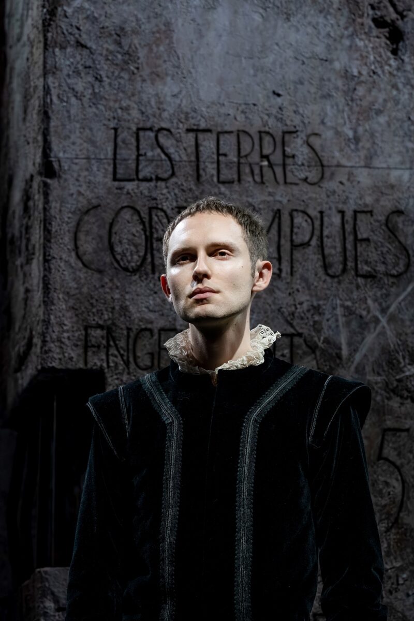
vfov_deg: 12.8
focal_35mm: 160
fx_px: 2760
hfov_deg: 8.6
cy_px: 310
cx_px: 207
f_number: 7.1
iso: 3200
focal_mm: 160
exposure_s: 1/250
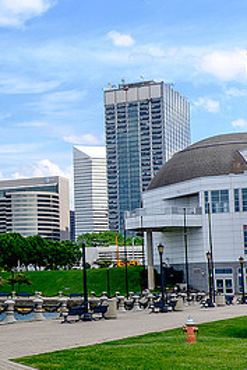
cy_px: 203
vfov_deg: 28.8
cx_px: -60
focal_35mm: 70
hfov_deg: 18.3
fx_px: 719
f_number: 7.1
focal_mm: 21.4
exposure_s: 1/1250
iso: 400
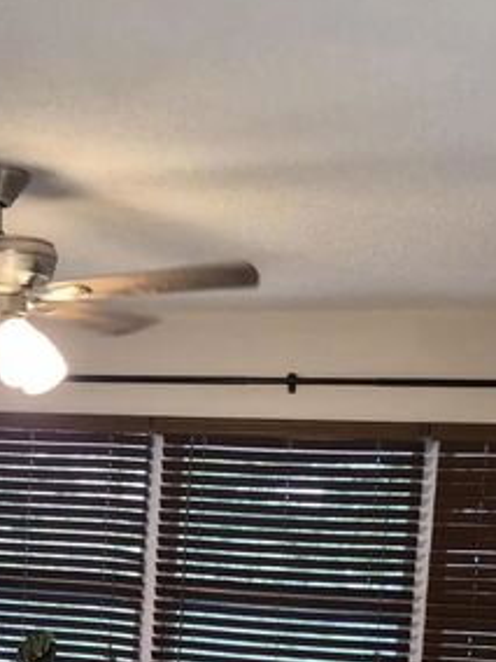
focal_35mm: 69
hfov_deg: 20.6
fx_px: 1318
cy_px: 642
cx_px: 0
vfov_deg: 26.8
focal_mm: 5.4
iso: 320
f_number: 1.8
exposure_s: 1/120
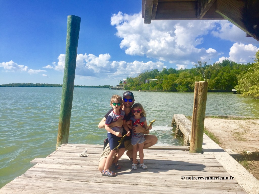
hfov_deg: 61.7
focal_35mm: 29
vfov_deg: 48.2
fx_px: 217
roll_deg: -2.2
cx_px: 130
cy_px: 97
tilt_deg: -3.0
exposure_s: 1/2825
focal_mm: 4.15
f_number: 2.2
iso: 32
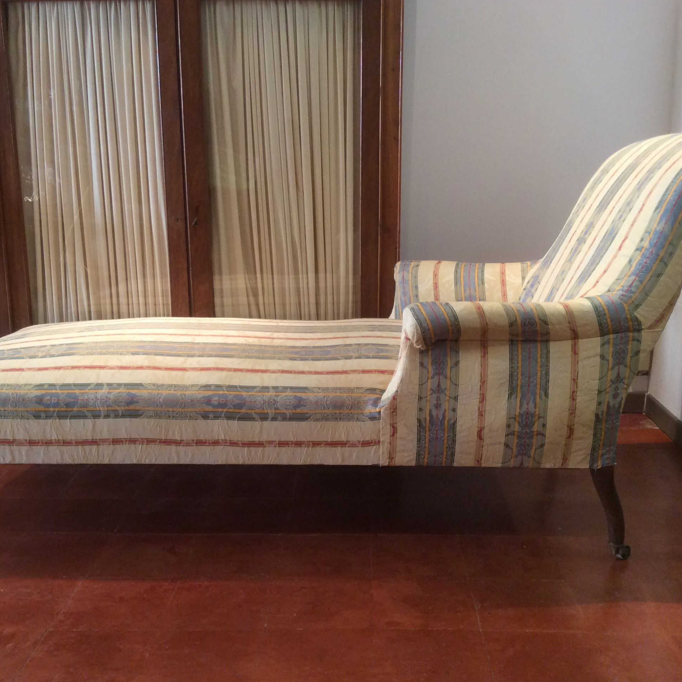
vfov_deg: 43.9
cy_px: 340
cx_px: 343
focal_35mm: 38
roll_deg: +0.8
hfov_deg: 43.9
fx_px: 847
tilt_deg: -12.4
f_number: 2.4
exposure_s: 1/25
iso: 100
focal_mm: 3.3
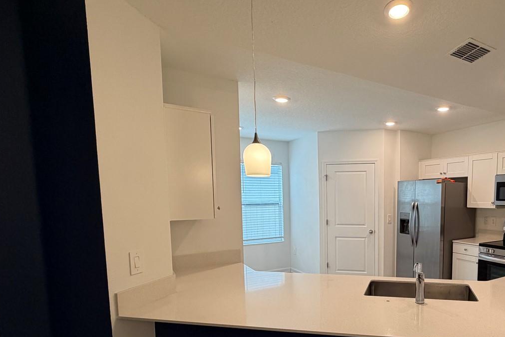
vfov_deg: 54.0
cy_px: 226
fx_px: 323
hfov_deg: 72.4
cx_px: 359
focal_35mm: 23
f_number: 2.2
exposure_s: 1/120
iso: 200
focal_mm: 2.22
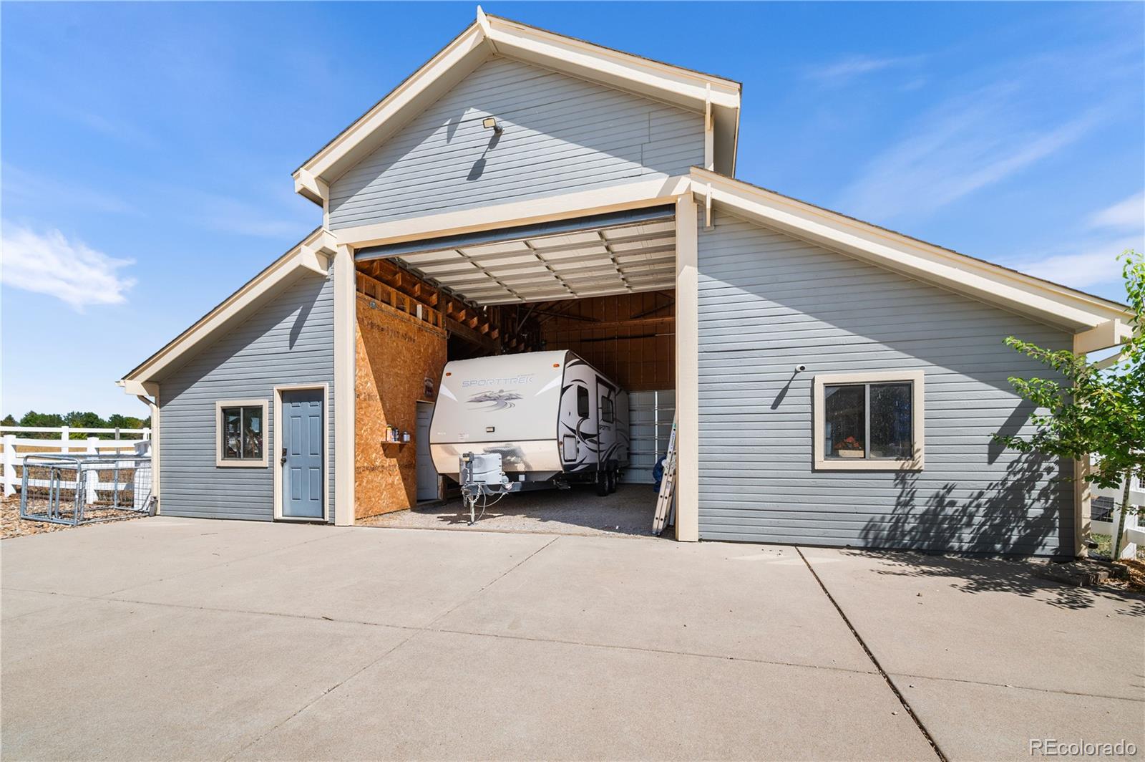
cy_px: 381
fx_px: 445
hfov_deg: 104.3
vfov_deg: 81.1
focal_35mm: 14
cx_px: 572
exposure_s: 1/60
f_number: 8
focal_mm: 14
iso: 250
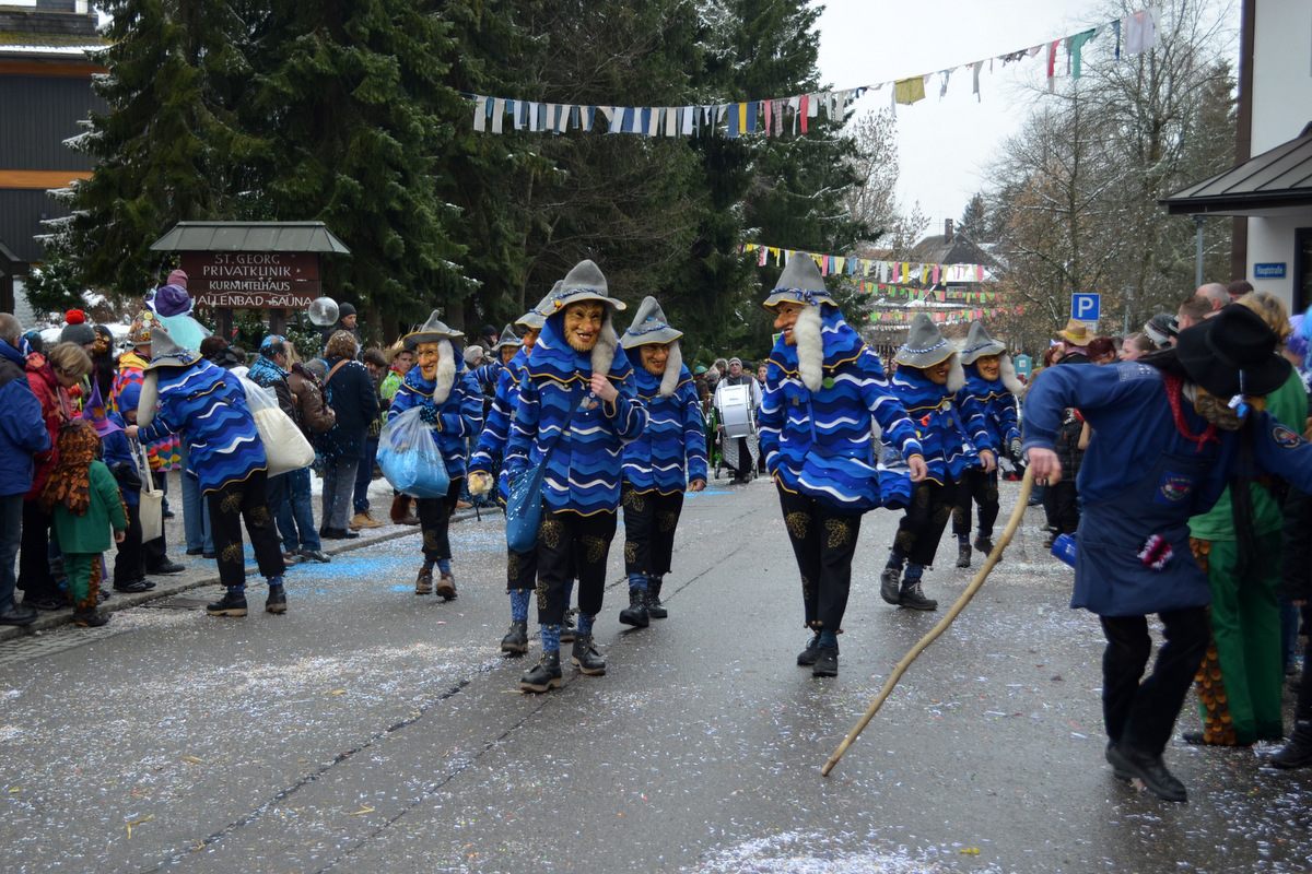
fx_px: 1749
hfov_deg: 41.1
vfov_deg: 28.1
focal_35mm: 48
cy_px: 437
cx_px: 656
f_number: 4.8
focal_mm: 32
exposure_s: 1/80
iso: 200
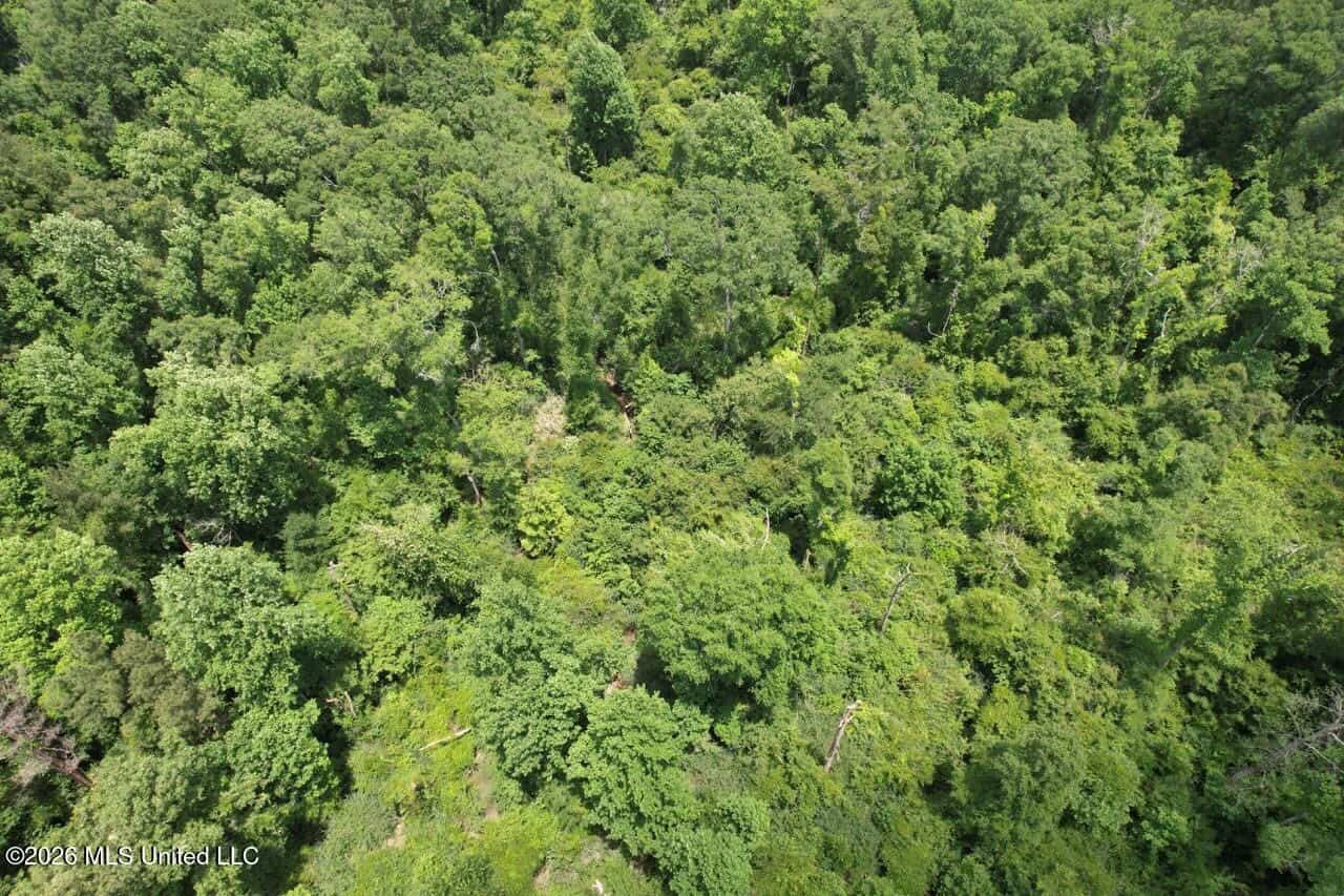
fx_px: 821
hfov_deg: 78.6
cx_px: 672
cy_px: 448
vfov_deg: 57.2
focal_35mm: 22
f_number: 2.8
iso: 110
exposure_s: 1/725
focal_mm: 8.4
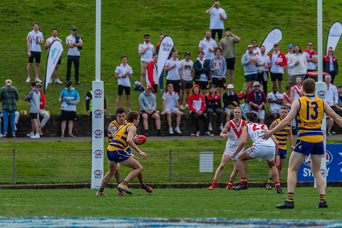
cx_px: 116
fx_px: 5307
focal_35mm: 558
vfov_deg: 2.5
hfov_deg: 3.7
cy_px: 137
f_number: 5.6
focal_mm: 420
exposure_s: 1/1600
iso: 800
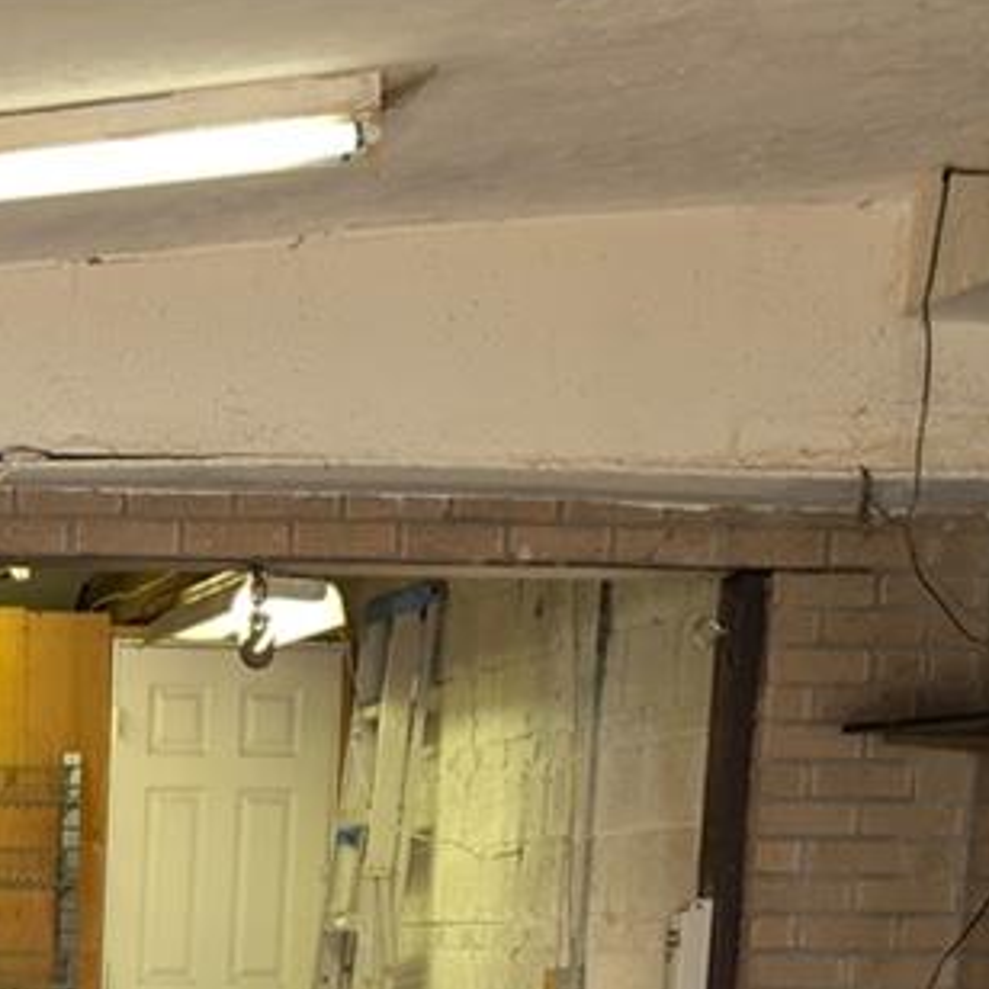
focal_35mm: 110
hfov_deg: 15.3
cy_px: 1914
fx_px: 3556
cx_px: -173
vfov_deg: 13.7
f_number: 1.68
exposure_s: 1/20
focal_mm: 6.9
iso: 32
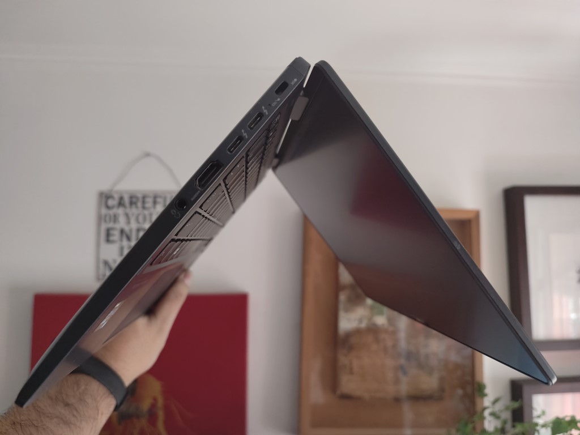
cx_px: 290
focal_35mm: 23
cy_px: 218
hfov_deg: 73.9
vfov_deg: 58.9
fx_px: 385
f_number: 1.57
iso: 1987
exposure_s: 1/442
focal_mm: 6.51
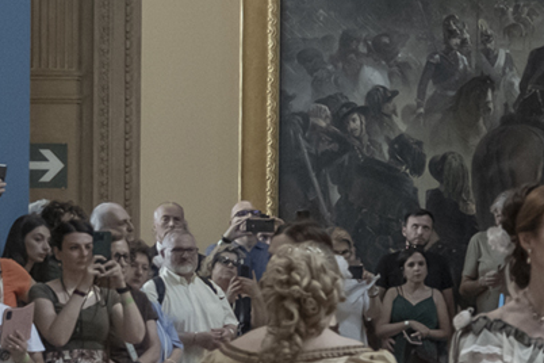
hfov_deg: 12.7
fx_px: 2312
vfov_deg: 9.0
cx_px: 843
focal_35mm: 153
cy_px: 241
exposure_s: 1/125
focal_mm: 27.5
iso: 2500
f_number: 4
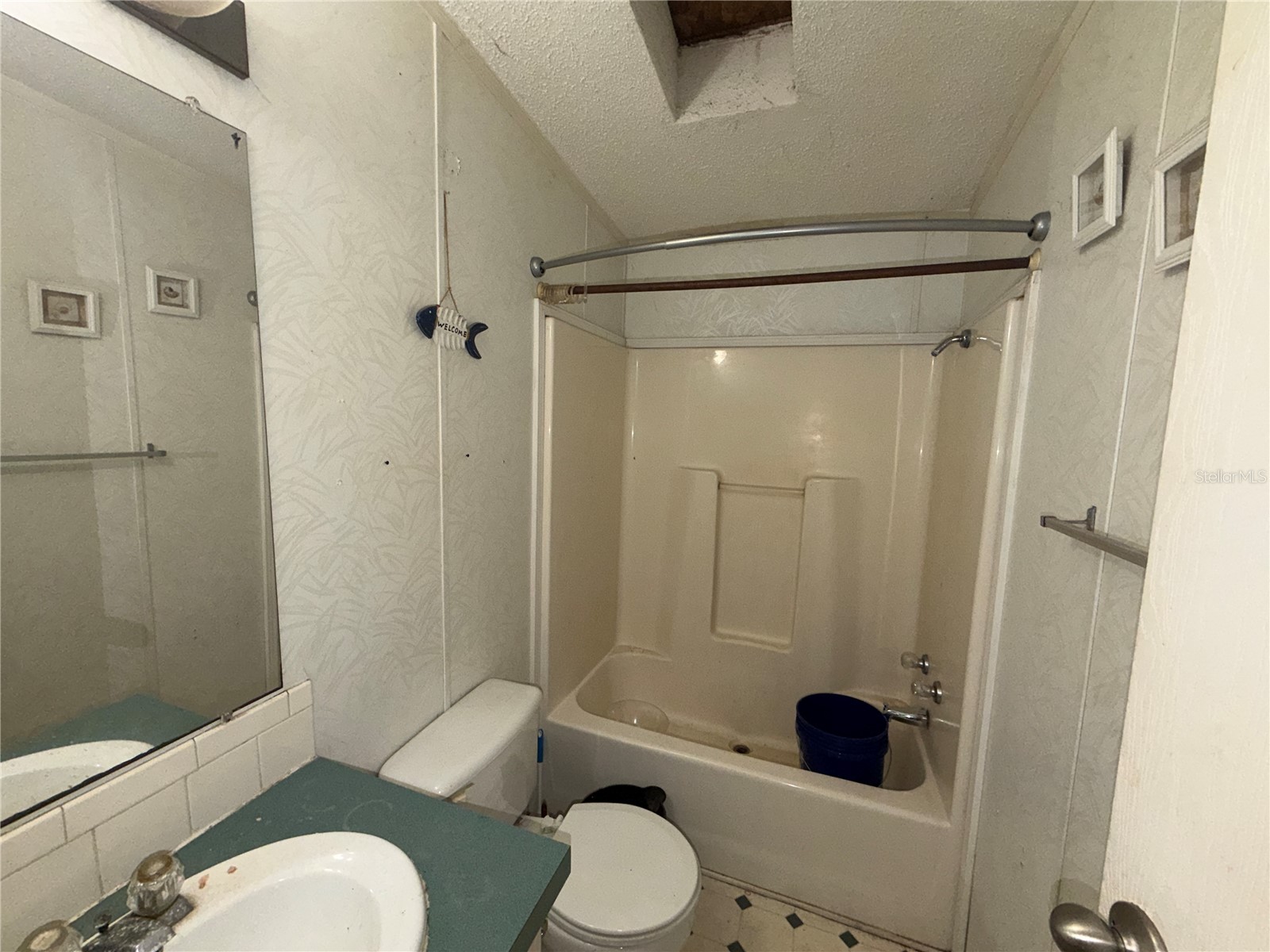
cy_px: 476
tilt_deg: -6.9
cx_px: 635
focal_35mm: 14
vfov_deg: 85.7
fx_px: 514
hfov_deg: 102.1
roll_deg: -1.1
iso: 80
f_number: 2.2
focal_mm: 2.22
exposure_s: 1/60
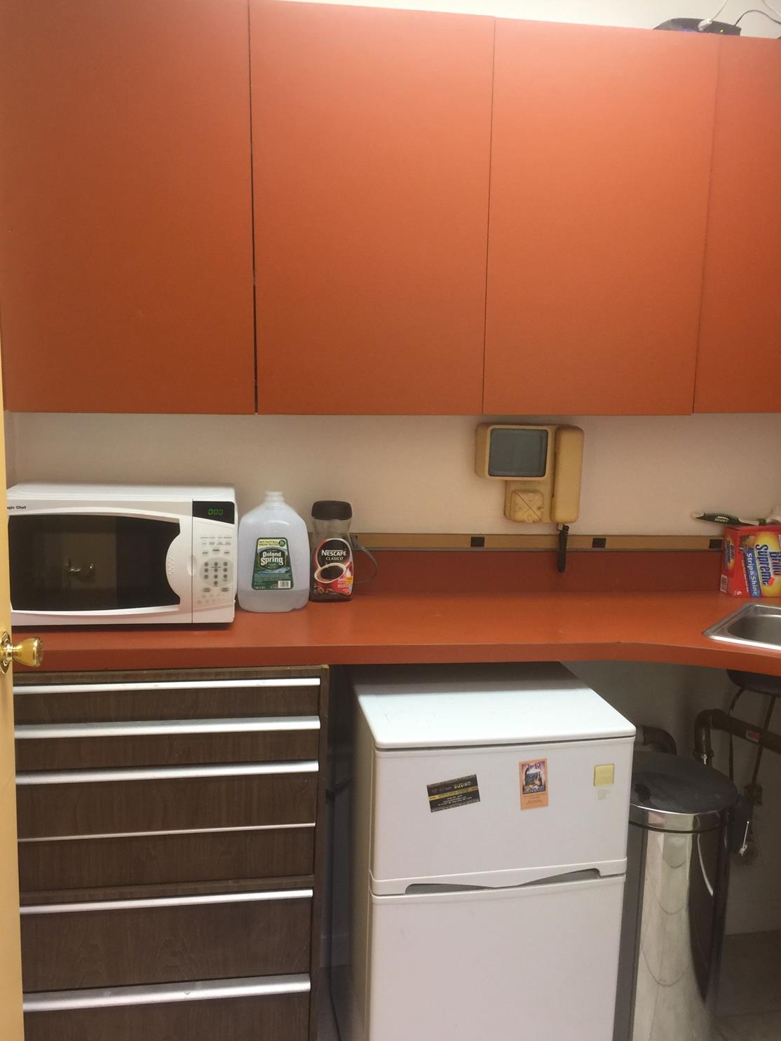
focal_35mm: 30
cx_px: 387
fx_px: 902
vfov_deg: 60.0
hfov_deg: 46.8
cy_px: 531
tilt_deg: -9.6
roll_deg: +0.7
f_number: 2.2
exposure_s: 1/15
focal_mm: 4.15
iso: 50
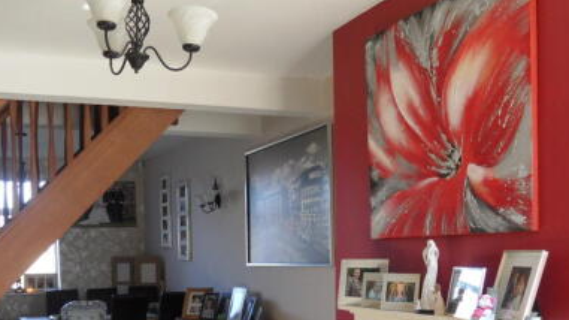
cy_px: 289
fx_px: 603
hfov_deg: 50.0
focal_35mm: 40
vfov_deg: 28.5
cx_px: 211
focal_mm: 3.9
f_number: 3.2
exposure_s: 1/30
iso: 120
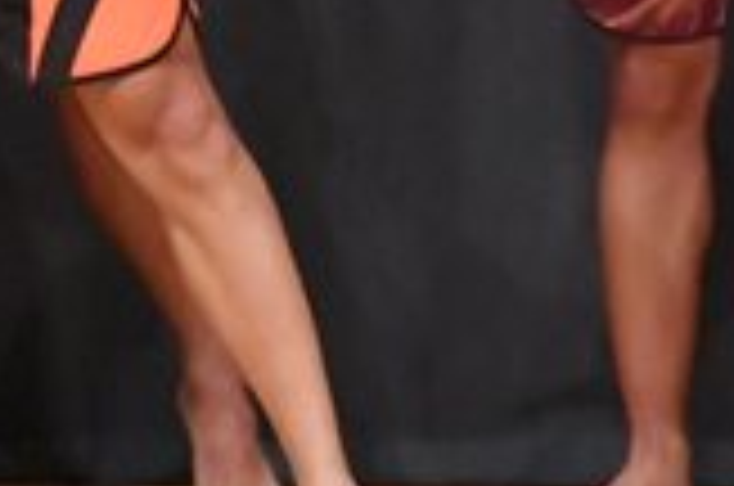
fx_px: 24744
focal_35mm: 1216
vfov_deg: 1.1
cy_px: -248
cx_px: -227
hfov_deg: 1.7
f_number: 5.6
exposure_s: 1/400
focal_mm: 170
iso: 10000
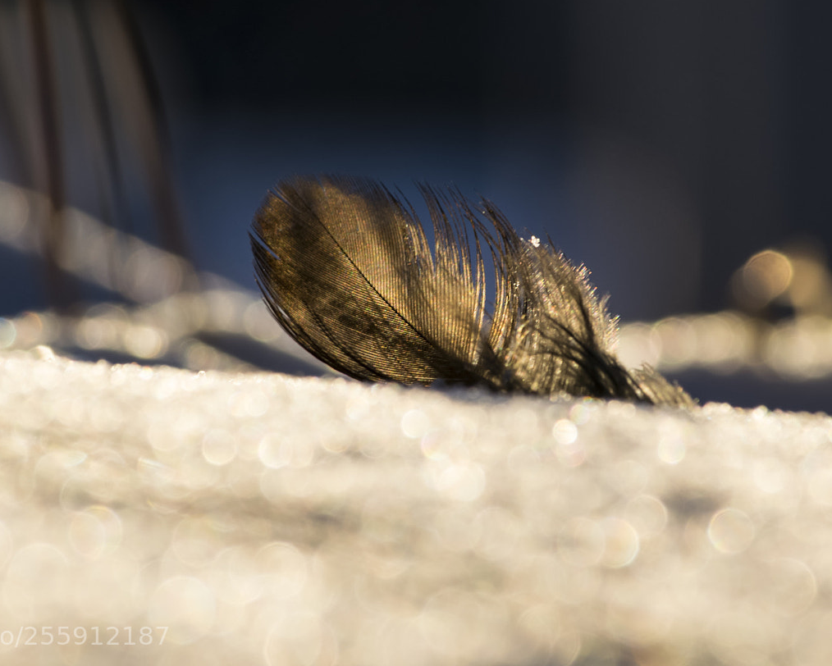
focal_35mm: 444
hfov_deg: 4.4
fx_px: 10937
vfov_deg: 3.5
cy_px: 263
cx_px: 396
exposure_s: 1/125
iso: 100
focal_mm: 200
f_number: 11
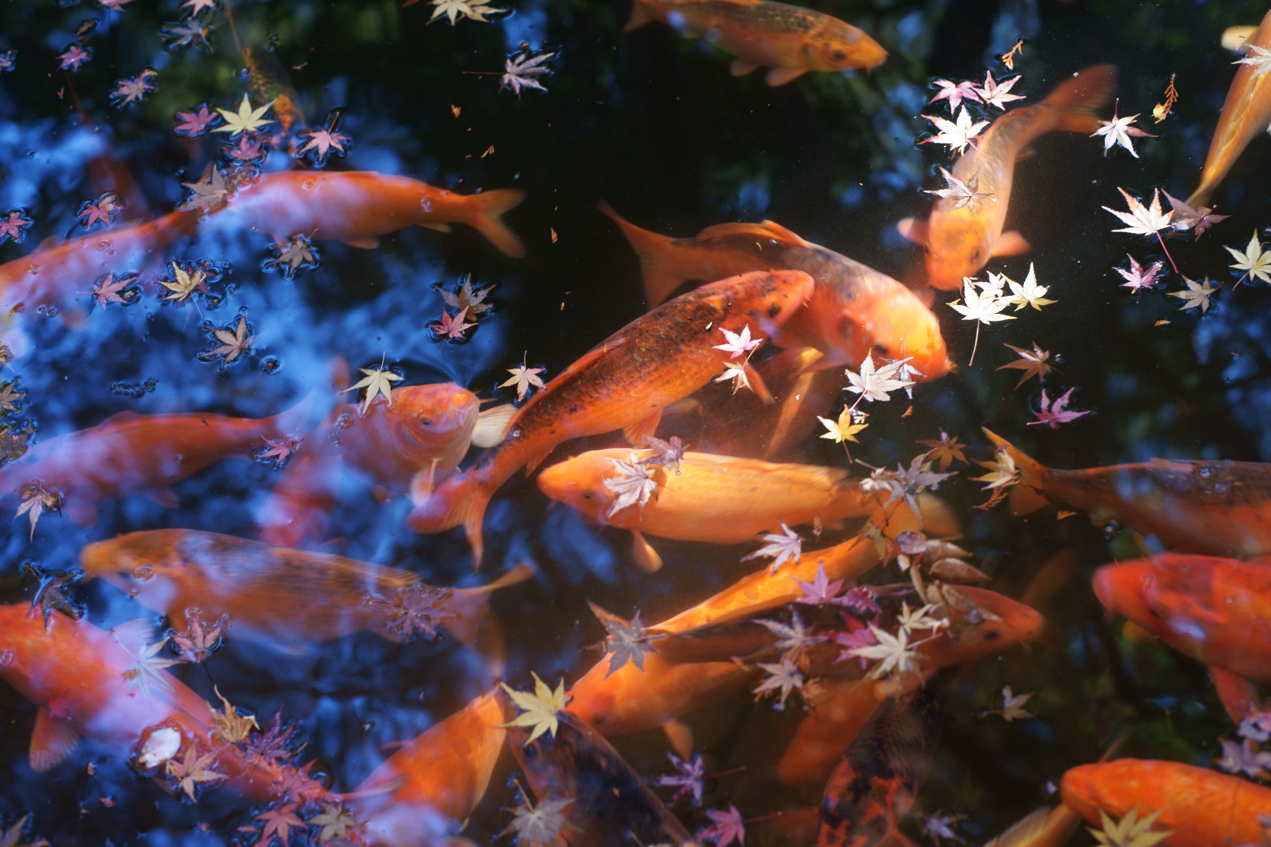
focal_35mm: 50
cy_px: 424
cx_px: 636
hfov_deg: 39.6
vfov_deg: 27.0
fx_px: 1765
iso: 200
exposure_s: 1/13
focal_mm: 50
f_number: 4.5
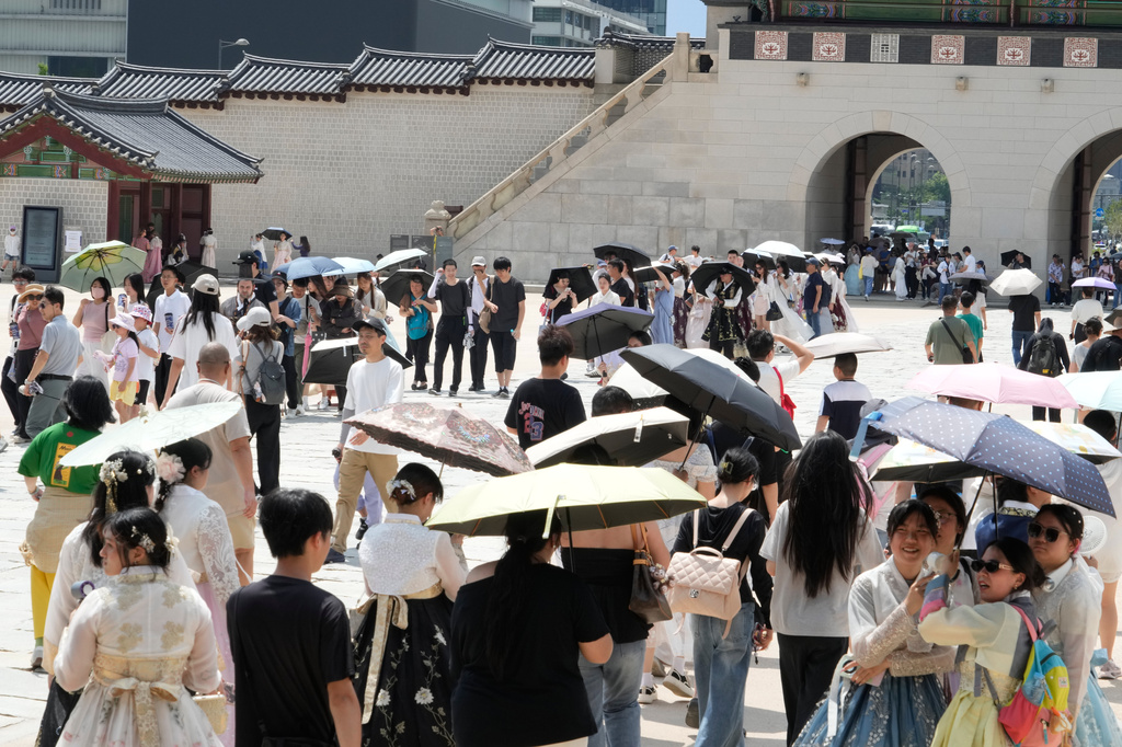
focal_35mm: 101
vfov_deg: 13.5
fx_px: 3147
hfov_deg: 20.2
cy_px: 374
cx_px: 561
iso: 1000
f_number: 16
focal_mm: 101
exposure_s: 1/500
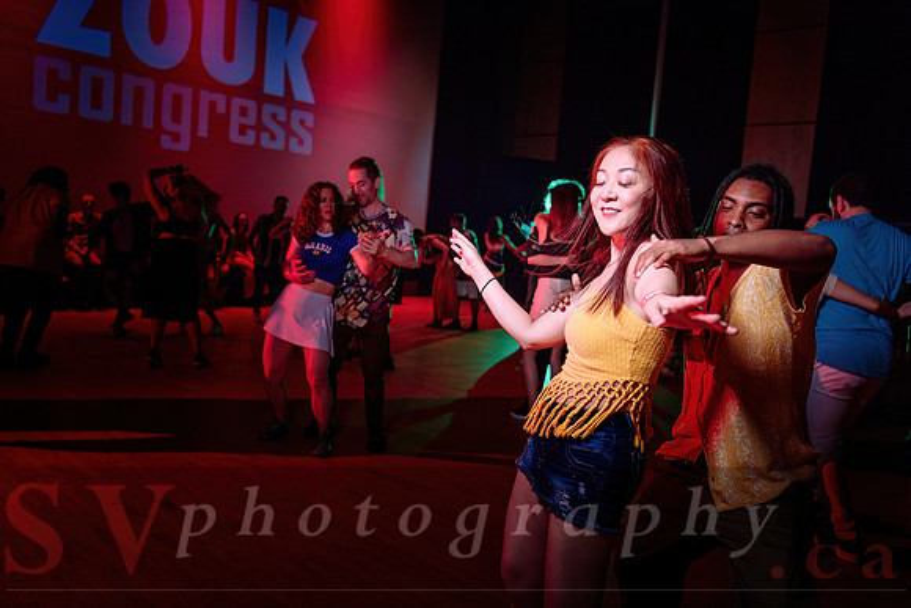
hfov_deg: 60.3
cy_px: 304
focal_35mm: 31
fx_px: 785
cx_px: 456
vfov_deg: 42.3
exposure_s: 1/100
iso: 800
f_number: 2.8
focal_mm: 31
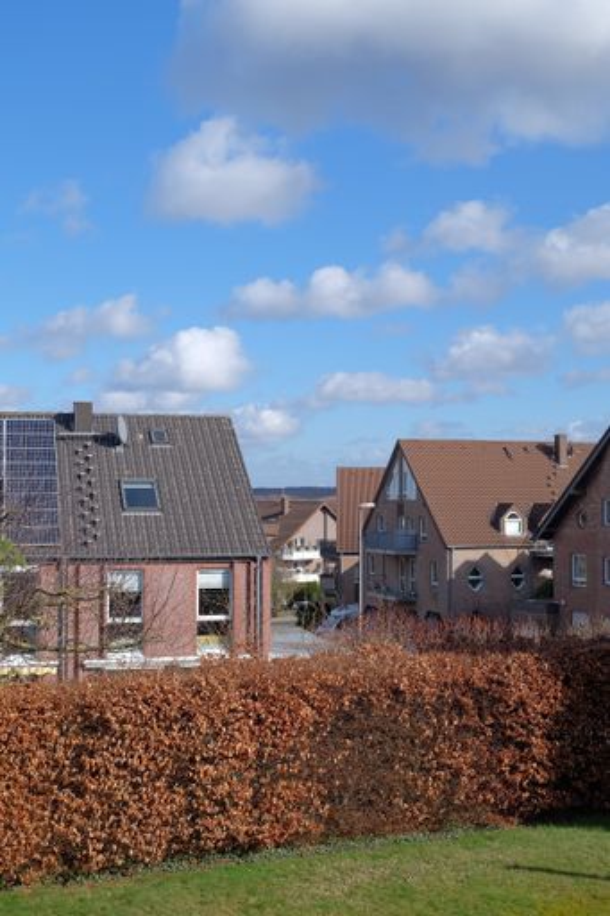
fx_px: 1119
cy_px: 458
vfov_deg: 44.5
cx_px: 305
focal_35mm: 44
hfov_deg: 30.5
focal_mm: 29.5
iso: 200
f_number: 8
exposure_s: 1/320
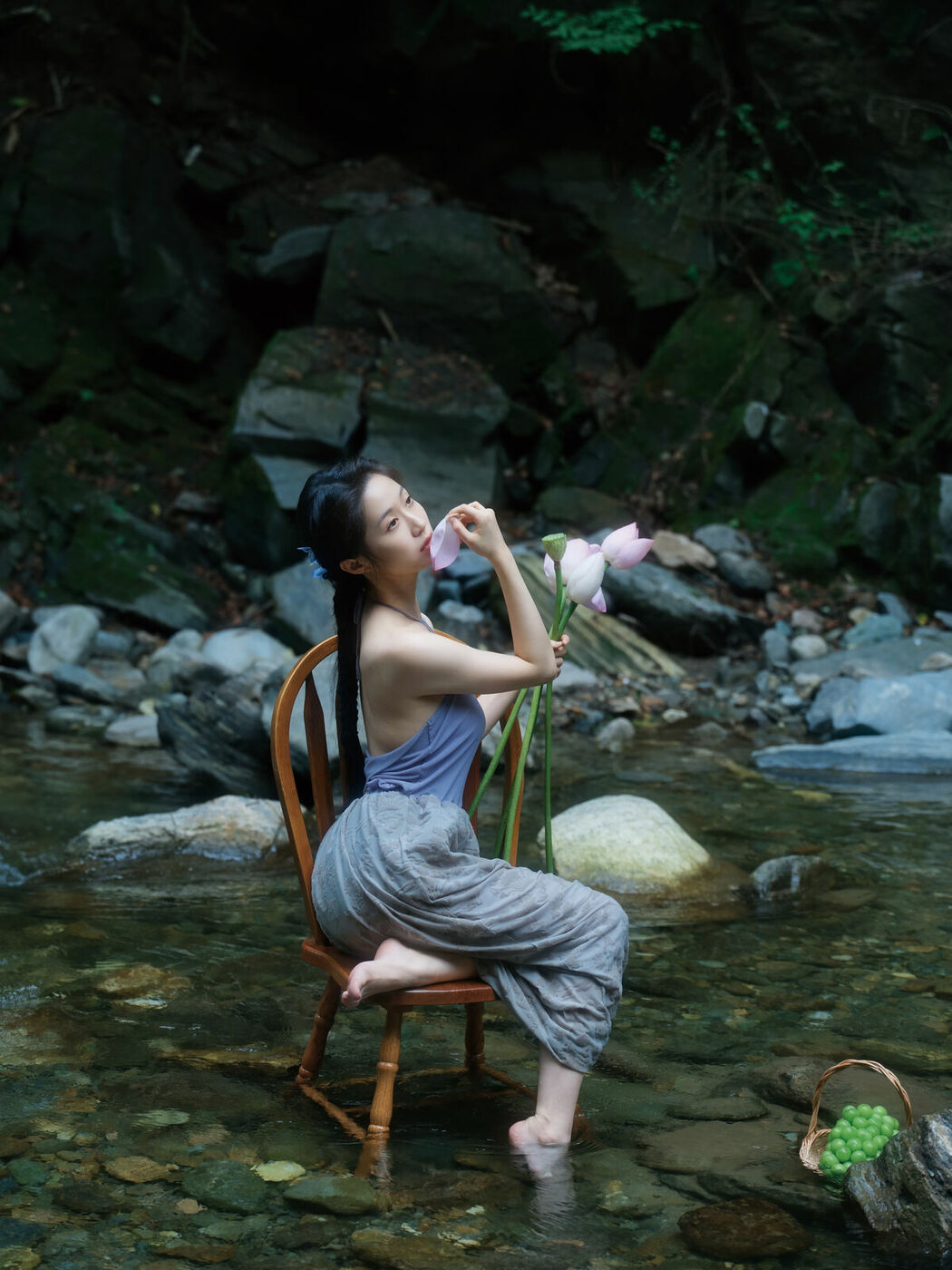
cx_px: 476
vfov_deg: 24.7
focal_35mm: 79
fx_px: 2897
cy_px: 635
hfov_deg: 18.7
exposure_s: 1/400
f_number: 5
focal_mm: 100
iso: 1000
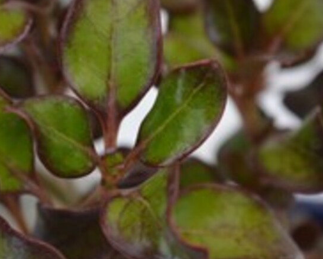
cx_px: 138
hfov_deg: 11.3
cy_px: 121
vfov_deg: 9.1
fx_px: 1626
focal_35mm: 170
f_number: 5.6
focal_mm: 55
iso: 160
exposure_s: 1/125
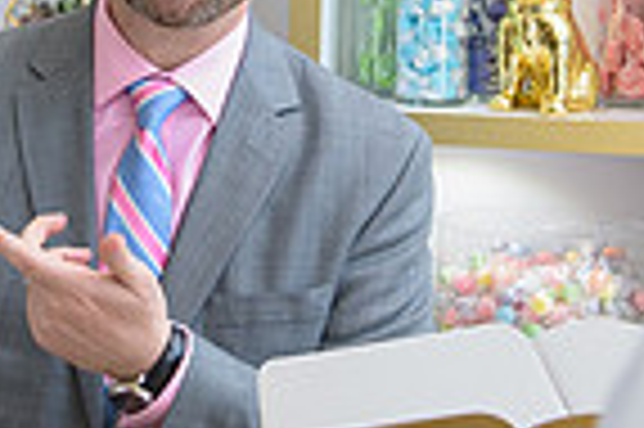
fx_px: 2537
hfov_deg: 14.4
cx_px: 189
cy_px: -70
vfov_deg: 9.5
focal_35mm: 142
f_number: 3.2
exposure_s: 1/250
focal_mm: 35
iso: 500
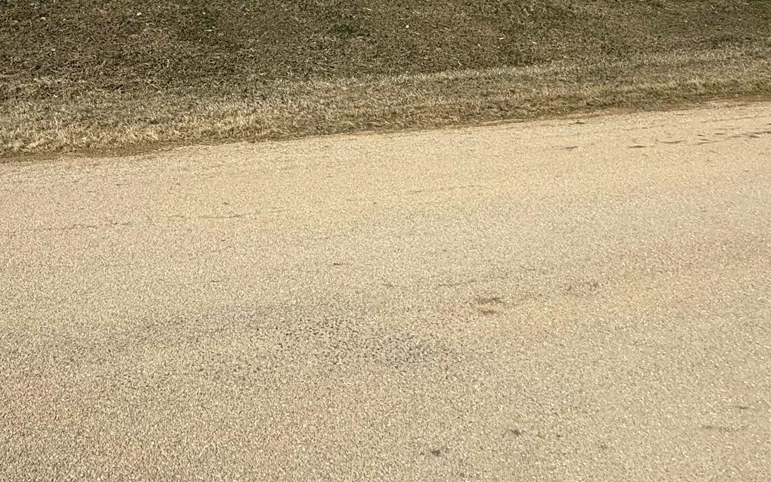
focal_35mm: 32
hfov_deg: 58.8
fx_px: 672
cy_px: -45
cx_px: 282
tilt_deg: +1.1
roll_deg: -1.7
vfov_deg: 34.2
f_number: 2.2
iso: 50
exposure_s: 1/3891
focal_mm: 2.22
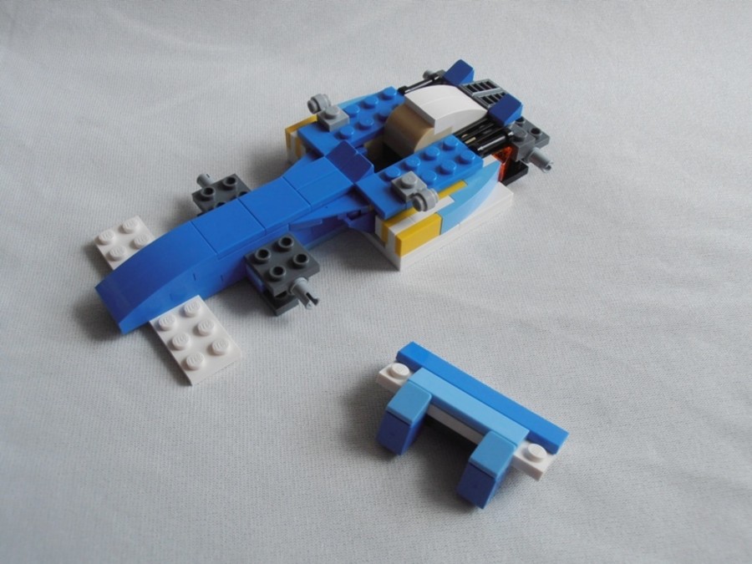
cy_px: 282
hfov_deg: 50.1
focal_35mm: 37
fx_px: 804
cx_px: 376
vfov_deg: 38.7
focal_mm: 6.61
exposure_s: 1/250
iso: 80
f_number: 3.9
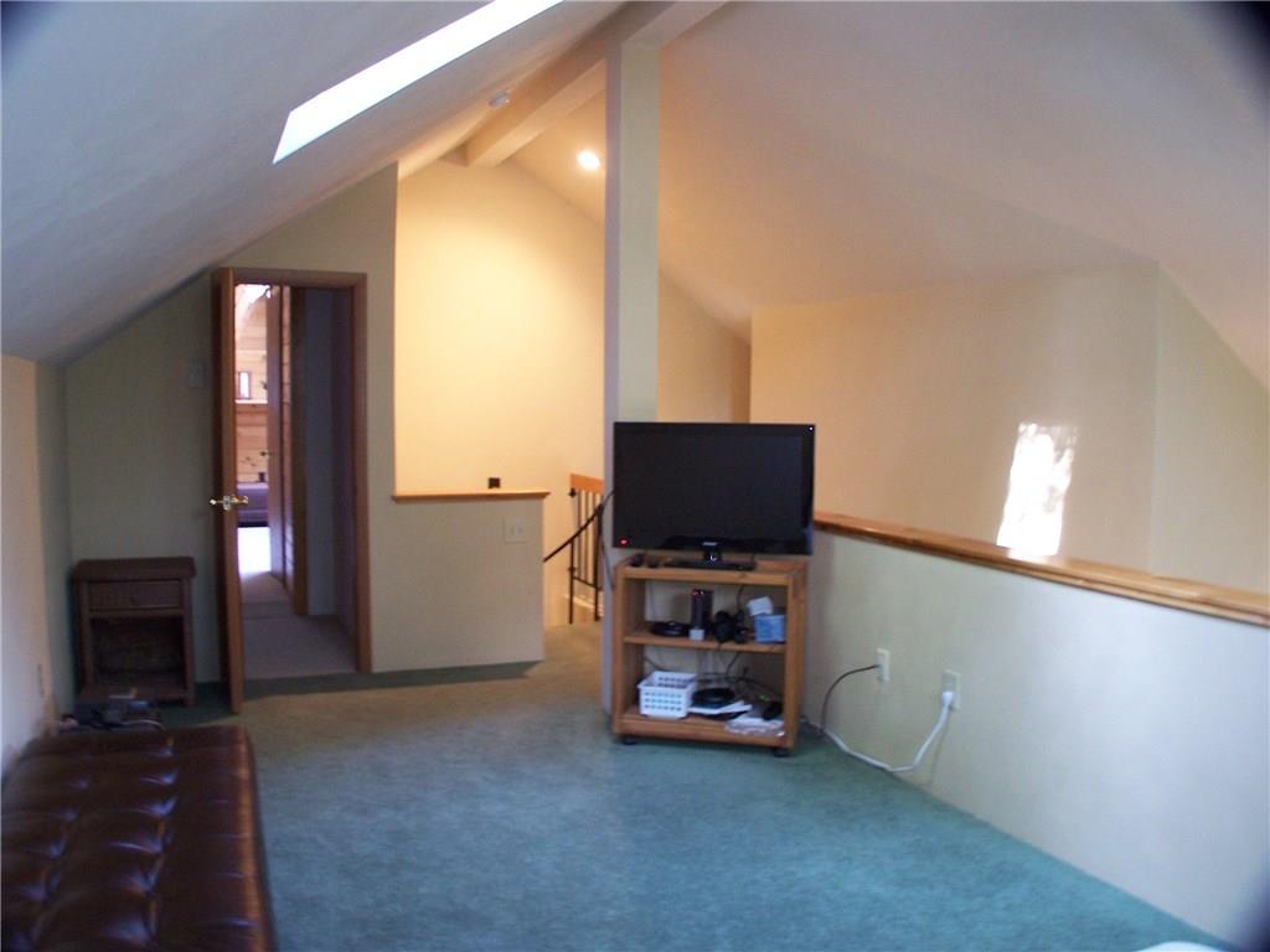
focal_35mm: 38
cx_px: 635
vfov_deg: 37.7
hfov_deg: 49.0
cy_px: 476
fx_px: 1394
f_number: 2.8
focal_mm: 6.3
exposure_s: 1/4
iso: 140
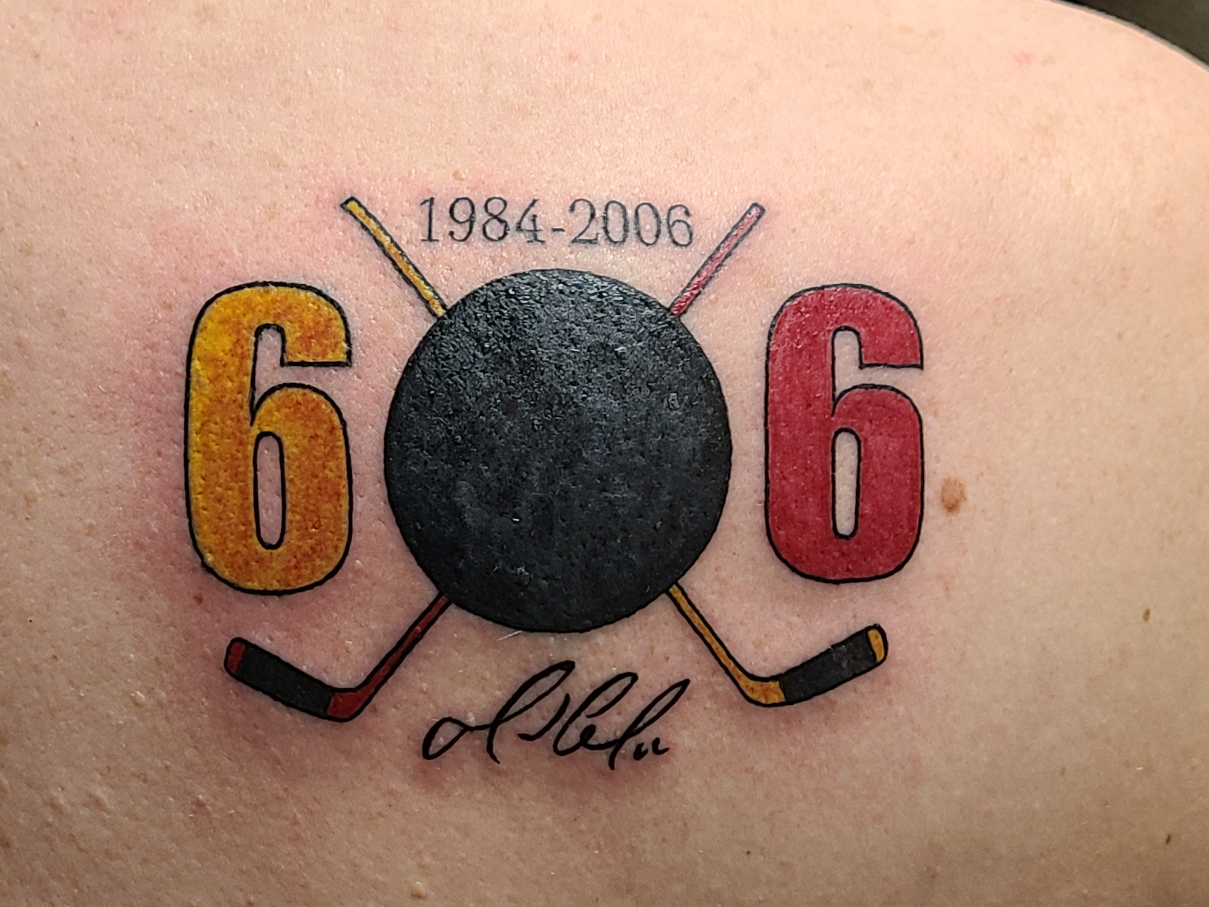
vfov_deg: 53.1
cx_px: 604
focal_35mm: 26
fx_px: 908
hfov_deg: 67.3
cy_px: 454
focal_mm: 5.4
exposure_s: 1/60
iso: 100
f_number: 1.8
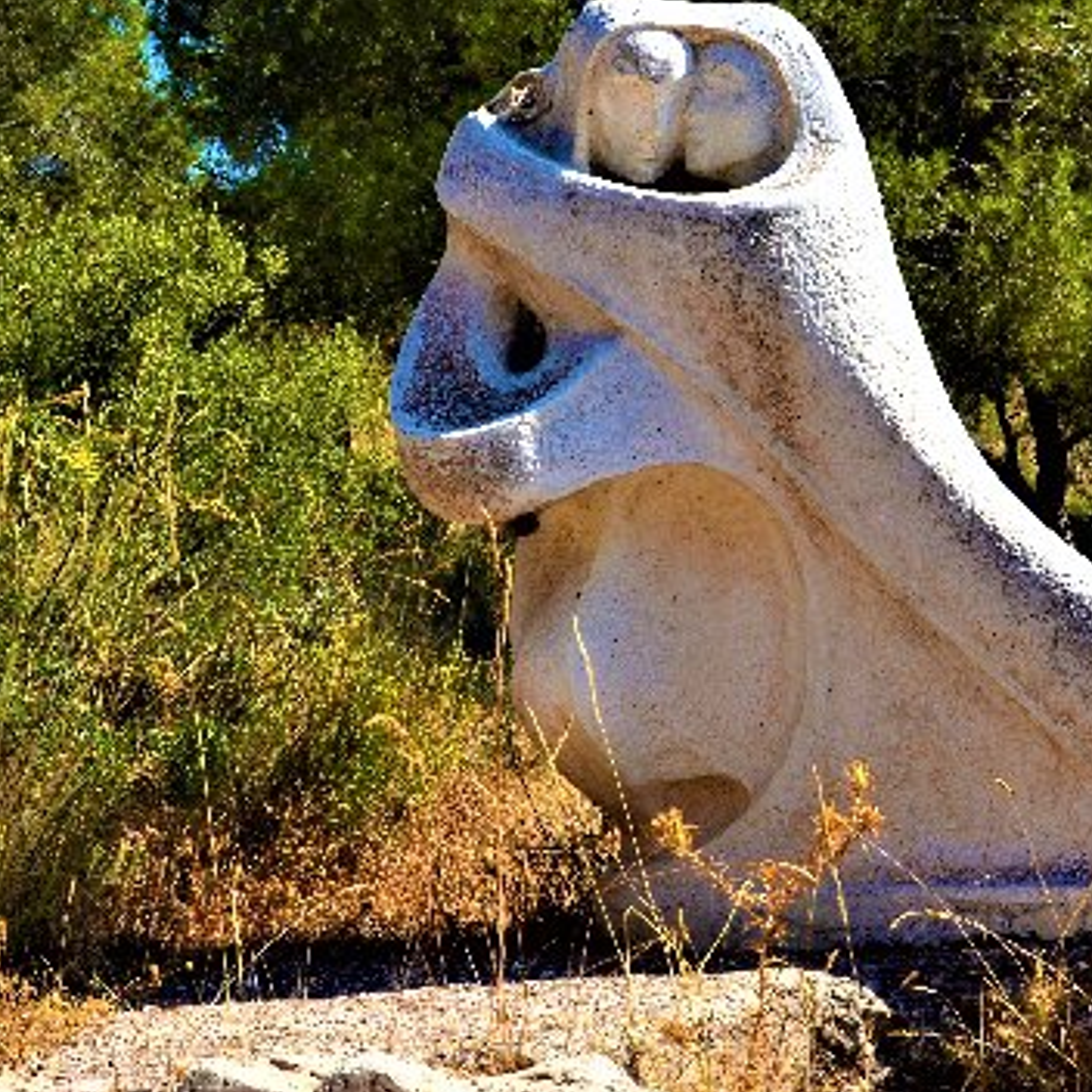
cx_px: 633
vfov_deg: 21.4
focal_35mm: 81
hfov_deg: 21.4
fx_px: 2891
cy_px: 549
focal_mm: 28
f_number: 11
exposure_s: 1/640
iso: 640
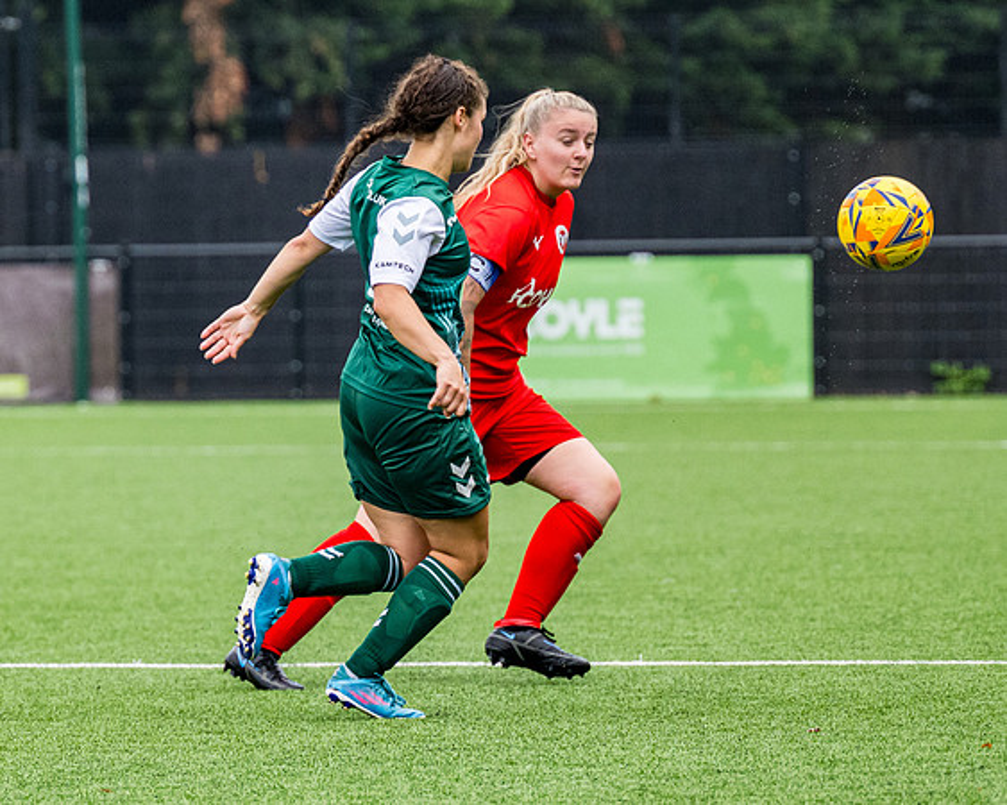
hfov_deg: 4.8
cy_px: 389
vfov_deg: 3.9
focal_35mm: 400
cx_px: 227
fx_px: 11904
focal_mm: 165
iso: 800
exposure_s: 1/1250
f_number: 4
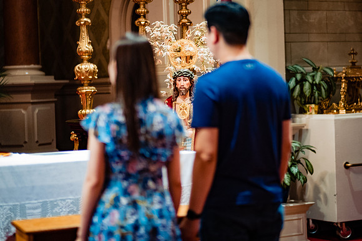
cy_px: 88
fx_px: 1086
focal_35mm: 108
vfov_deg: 12.7
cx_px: 201
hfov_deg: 18.9
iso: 2000
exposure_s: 1/160
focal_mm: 56
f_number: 1.2
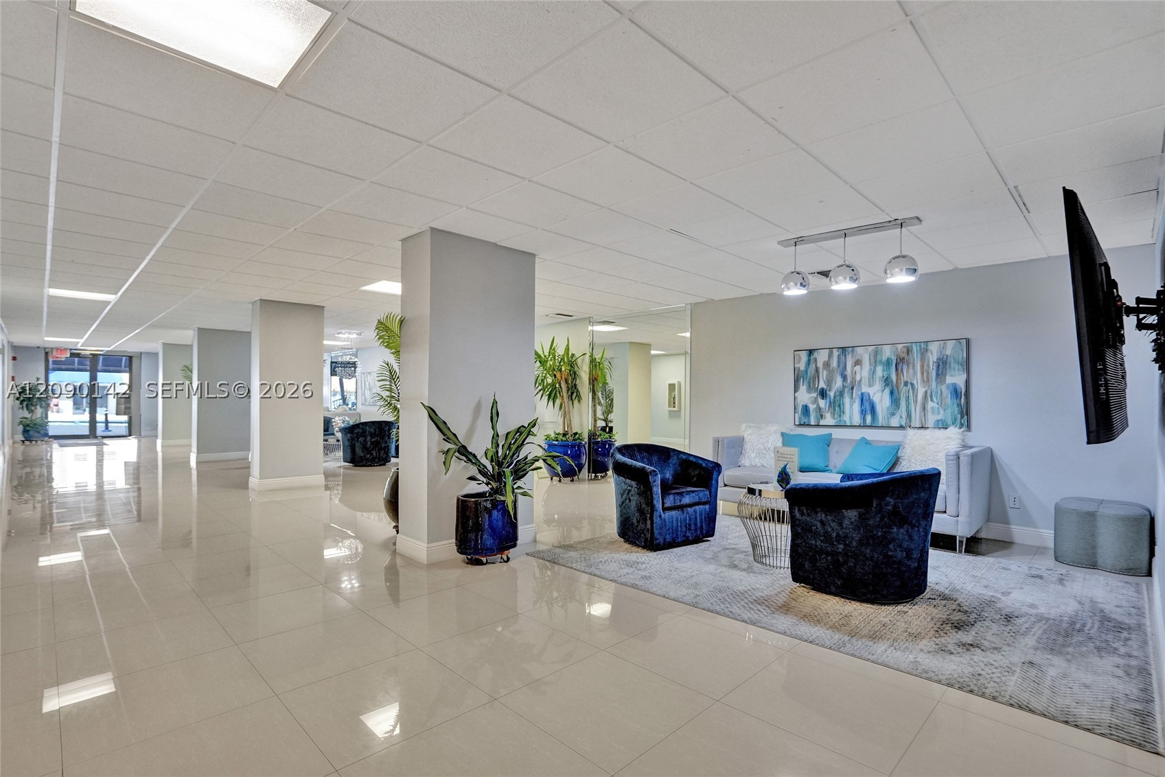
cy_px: 388
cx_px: 582
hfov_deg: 96.7
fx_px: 518
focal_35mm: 16
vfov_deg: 73.7
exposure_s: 1/125
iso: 1600
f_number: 4
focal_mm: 16
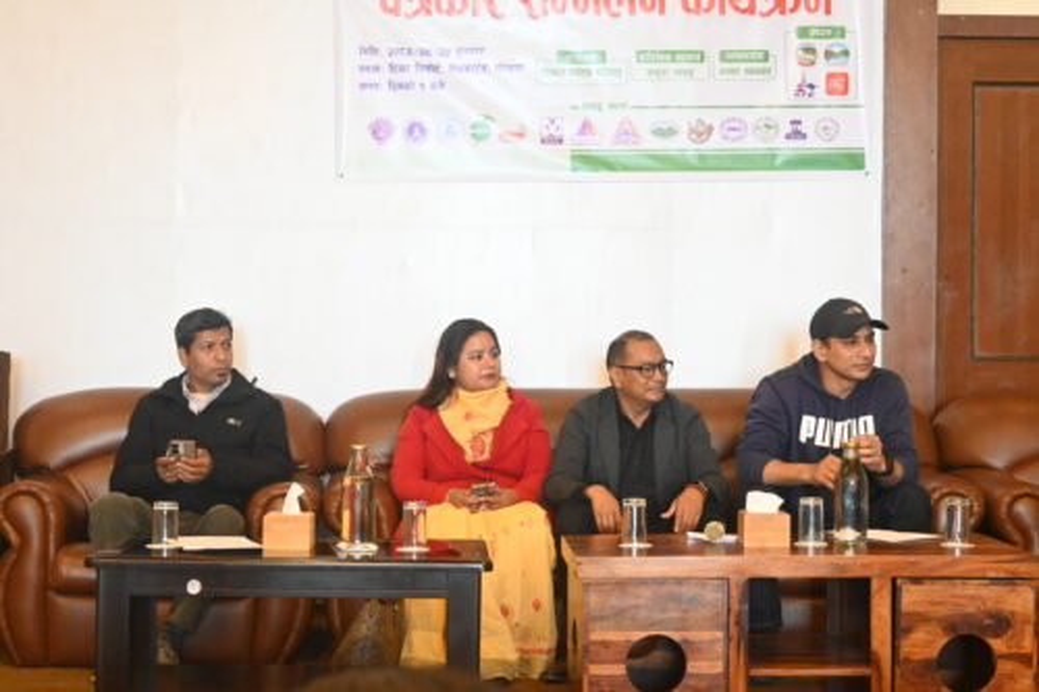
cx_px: 520
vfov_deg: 21.1
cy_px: 346
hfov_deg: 31.2
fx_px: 1861
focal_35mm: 64
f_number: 6
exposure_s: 1/60
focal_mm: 43
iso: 7200
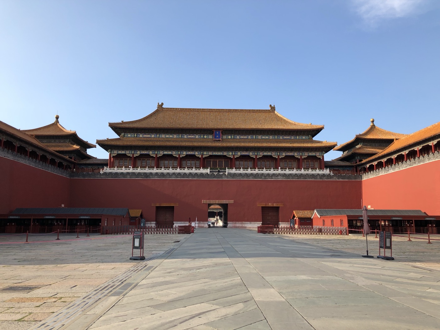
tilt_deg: +9.7
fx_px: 356
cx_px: 220
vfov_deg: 49.7
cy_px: 165
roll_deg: +0.3
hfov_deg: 63.4
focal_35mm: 28
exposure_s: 1/1171
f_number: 1.8
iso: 20
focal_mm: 4
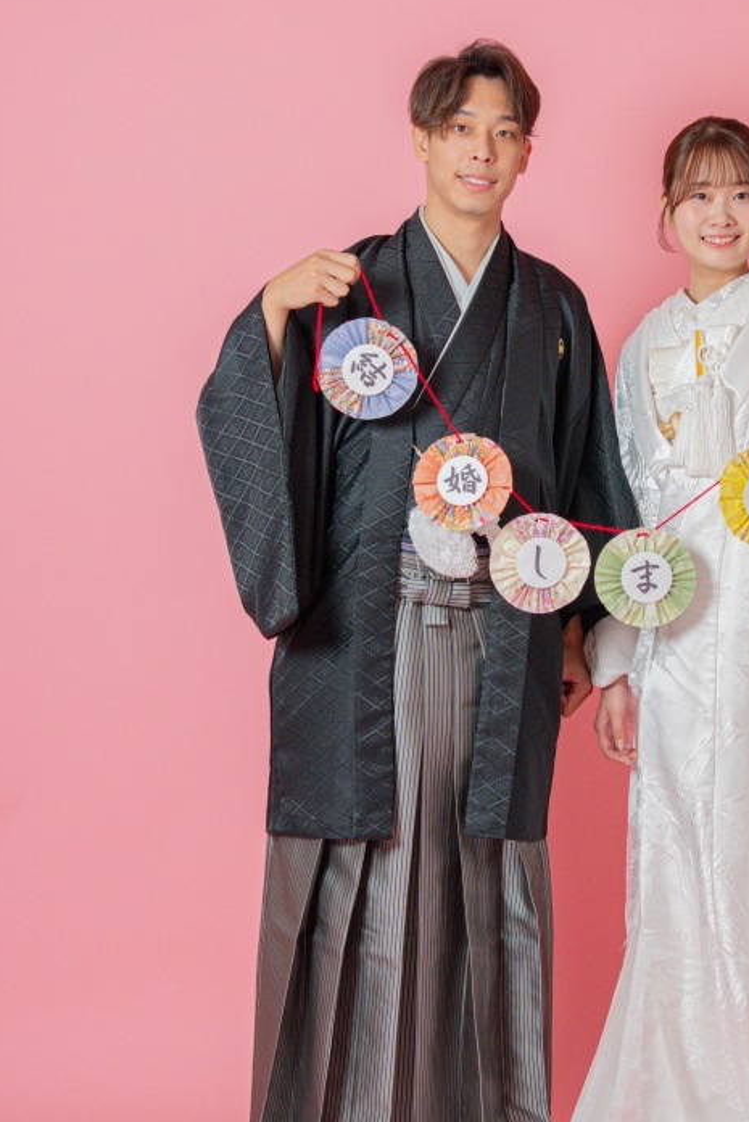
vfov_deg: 19.4
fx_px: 3280
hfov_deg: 12.9
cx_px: 635
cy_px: 530
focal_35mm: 105
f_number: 4
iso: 800
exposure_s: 1/250
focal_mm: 61.1
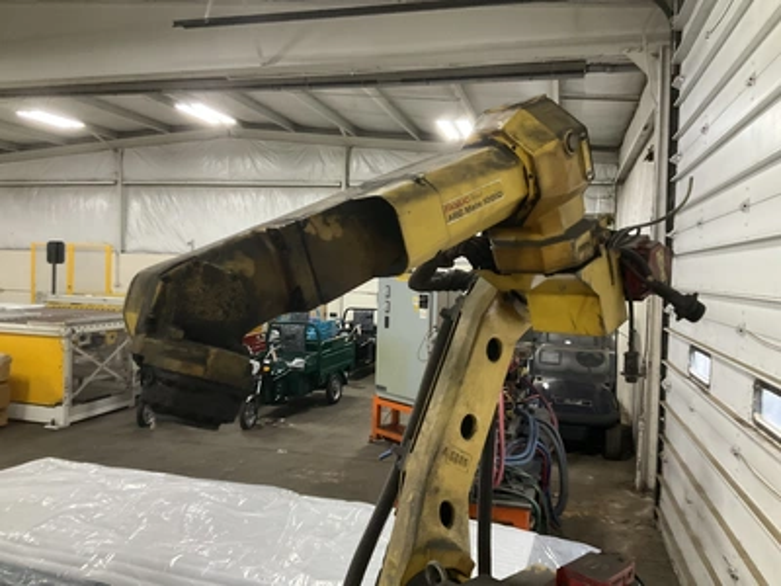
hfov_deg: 61.7
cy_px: 293
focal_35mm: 29
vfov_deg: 48.2
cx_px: 390
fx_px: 654
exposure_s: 1/60
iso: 200
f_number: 1.8
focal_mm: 3
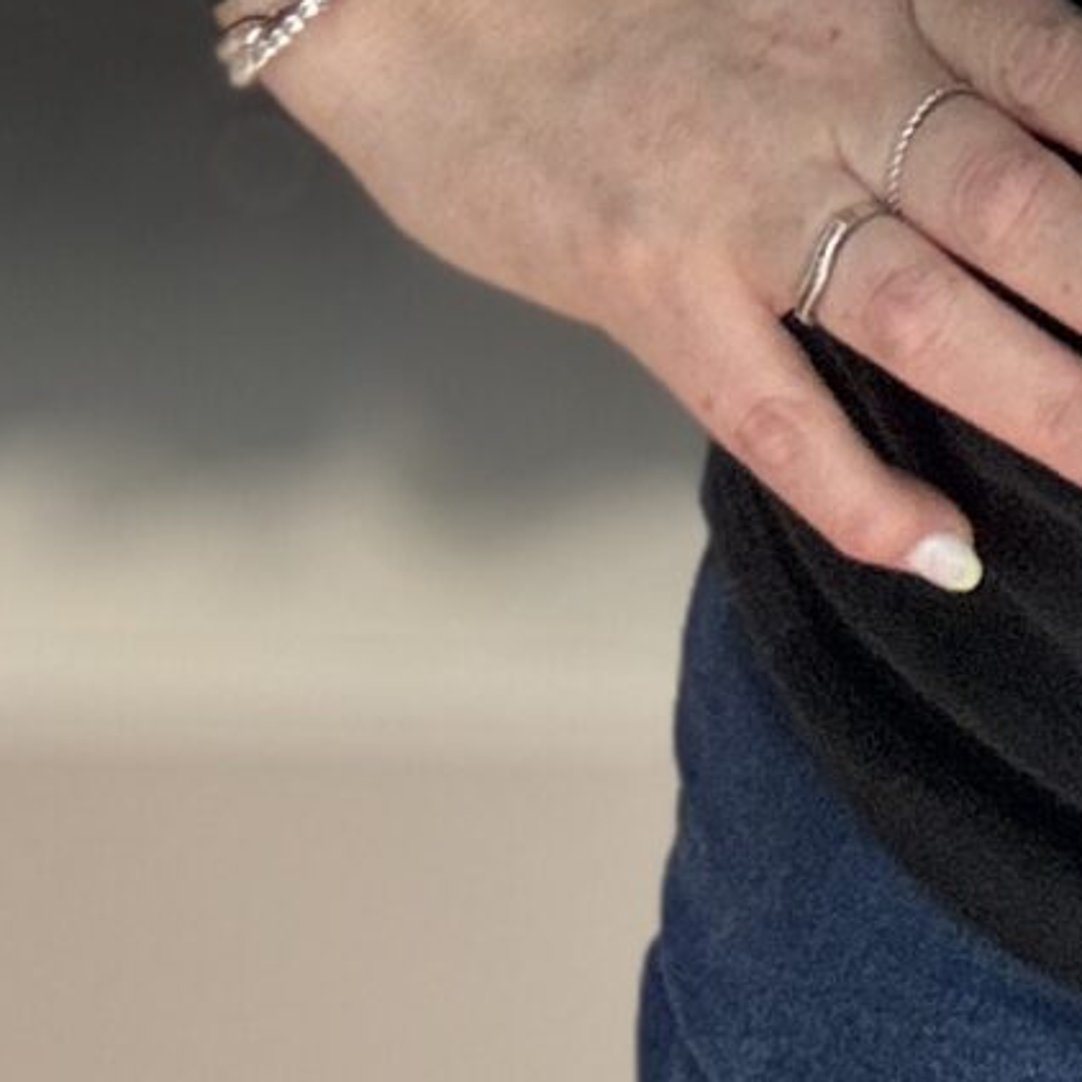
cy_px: -1623
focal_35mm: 161
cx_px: 2105
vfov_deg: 9.5
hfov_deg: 10.1
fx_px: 5694
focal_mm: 2.69
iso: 50
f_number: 1.9
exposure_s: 1/100
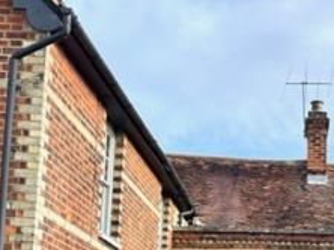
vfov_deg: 18.8
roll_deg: +0.1
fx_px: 723
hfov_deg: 24.6
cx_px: 346
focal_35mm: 75
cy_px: 277
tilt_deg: +7.9
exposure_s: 1/2020
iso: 32
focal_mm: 4.2
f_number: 1.6
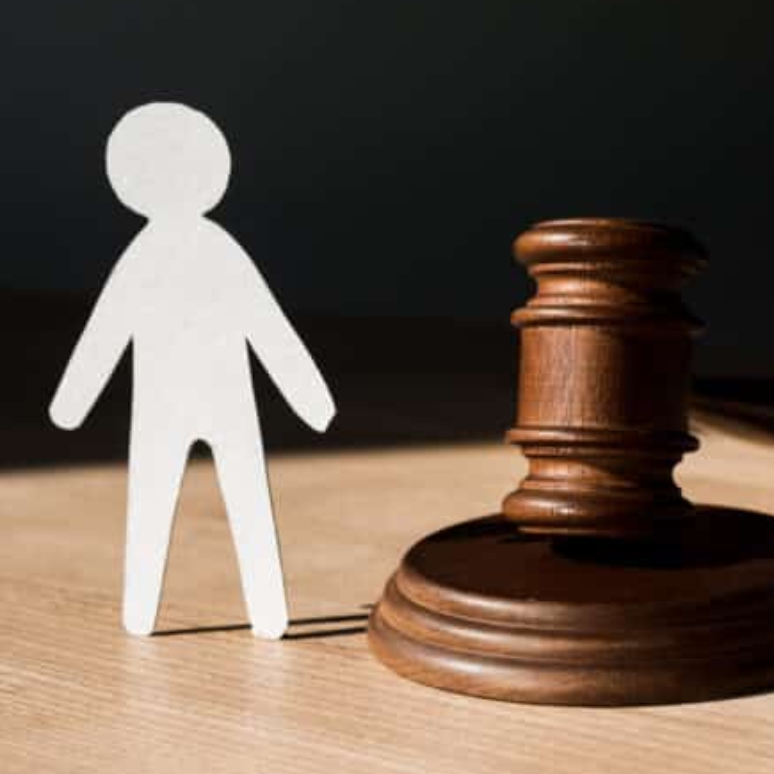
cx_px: 681
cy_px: 402
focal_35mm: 75
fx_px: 1897
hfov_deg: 22.5
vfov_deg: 23.1
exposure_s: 1/500
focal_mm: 50
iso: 100
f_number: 5.6
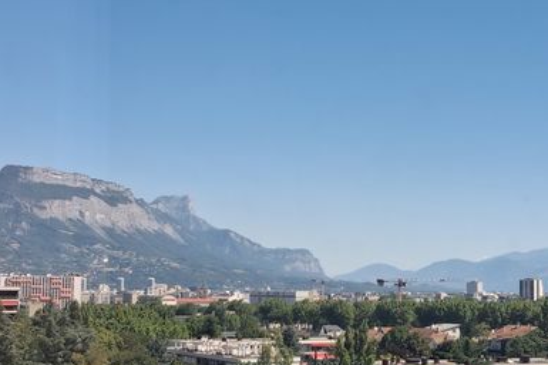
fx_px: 1110
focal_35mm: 73
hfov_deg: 27.6
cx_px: 344
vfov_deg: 18.6
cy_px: 257
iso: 25
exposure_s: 1/279
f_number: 1.8
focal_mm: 4
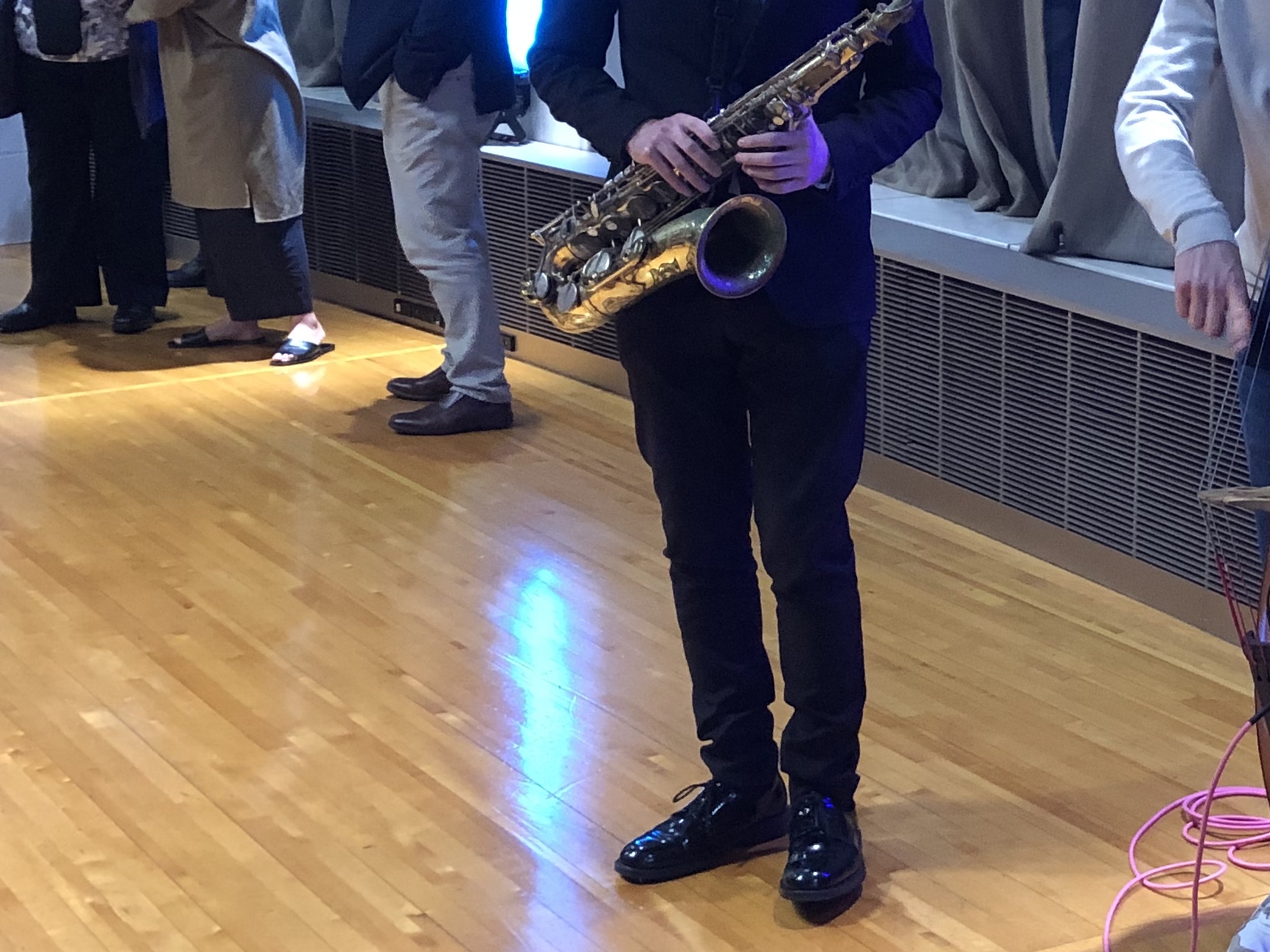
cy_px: 372
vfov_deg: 21.3
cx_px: 1205
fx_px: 2531
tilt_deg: -14.3
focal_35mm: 69
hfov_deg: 26.9
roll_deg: -1.5
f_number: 1.8
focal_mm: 3.99
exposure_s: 1/33
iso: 400
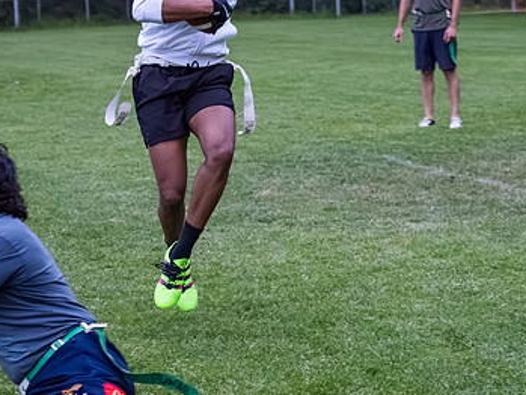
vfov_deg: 11.2
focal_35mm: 133
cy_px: 168
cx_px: 200
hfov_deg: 14.8
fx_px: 2022
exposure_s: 1/800
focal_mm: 40
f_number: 2.8
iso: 6400
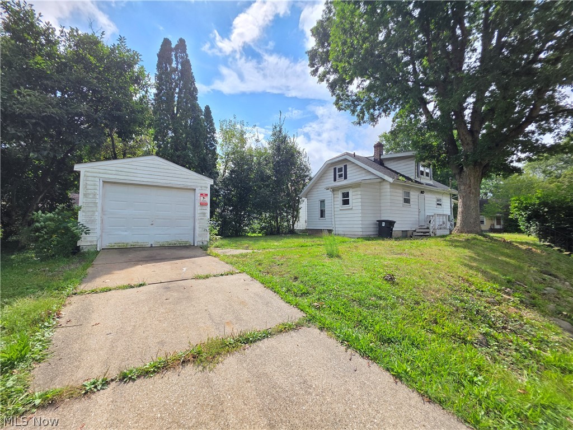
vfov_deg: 89.9
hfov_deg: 106.2
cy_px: 215
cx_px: 286
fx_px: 215
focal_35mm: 13
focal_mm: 2.2
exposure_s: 1/1628
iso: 40
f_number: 1.9
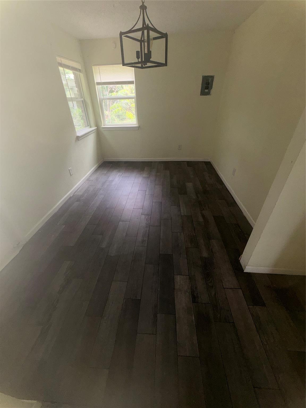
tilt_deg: -33.3
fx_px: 165
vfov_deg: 102.1
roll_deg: +1.5
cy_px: 204
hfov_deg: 85.7
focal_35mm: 14
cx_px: 153
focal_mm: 2.22
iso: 40
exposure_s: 1/60
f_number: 2.2
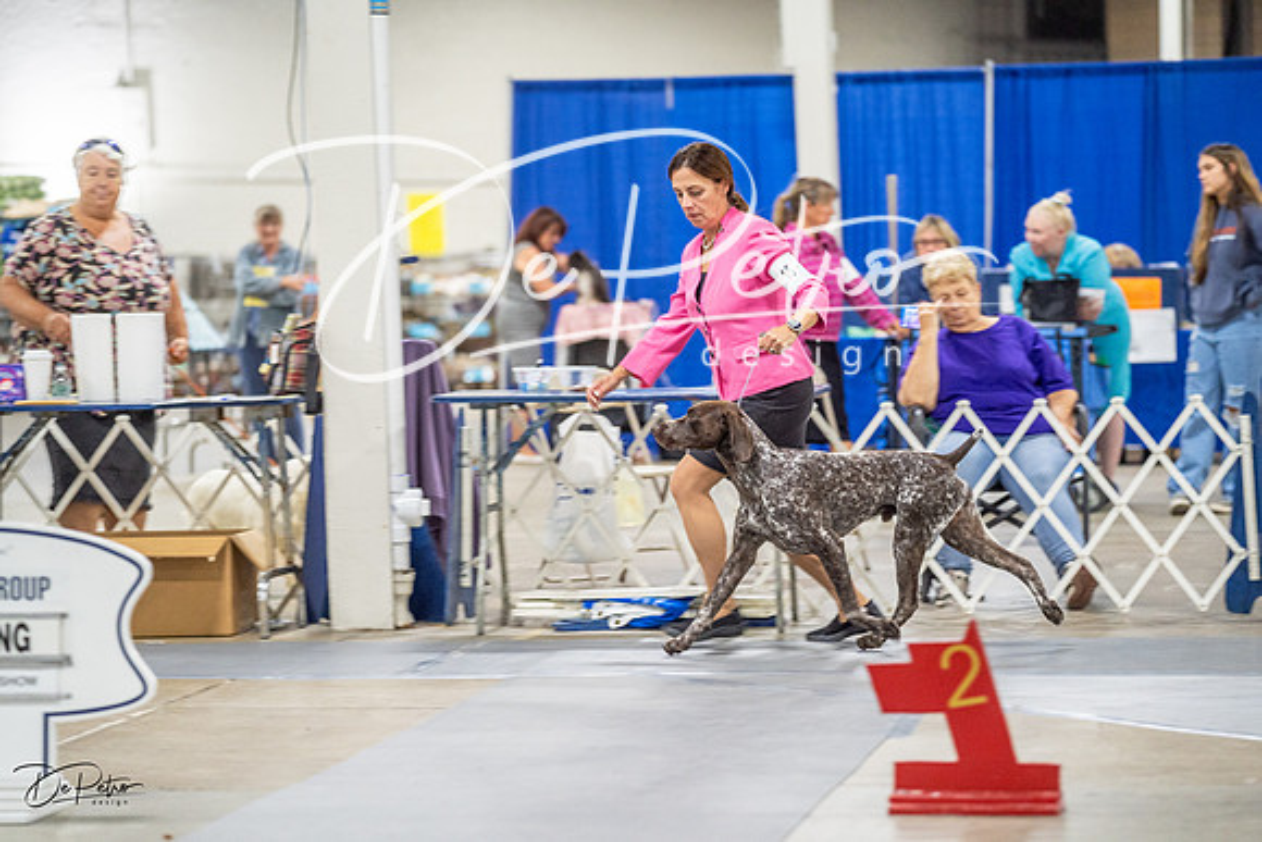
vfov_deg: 10.8
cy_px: 421
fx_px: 4453
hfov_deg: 16.1
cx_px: 631
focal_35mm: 127
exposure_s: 1/160
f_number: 2.8
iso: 2500
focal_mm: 127
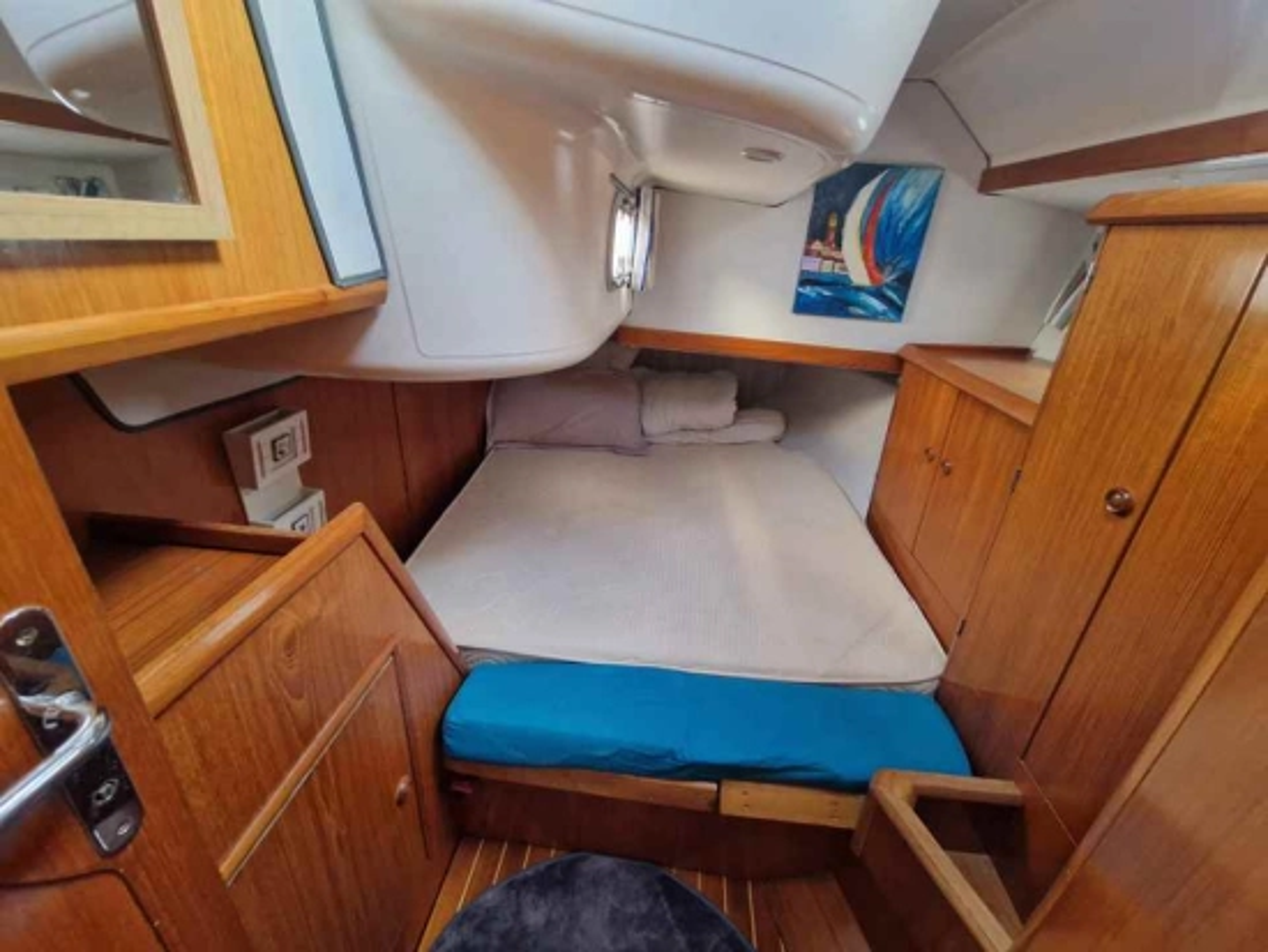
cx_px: 634
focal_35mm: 13
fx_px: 476
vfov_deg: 90.0
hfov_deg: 106.2
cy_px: 476
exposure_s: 1/50
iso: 400
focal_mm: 2.2
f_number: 2.2
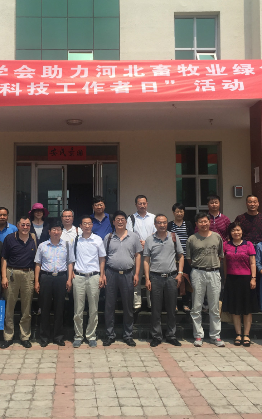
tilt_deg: +2.9
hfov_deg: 30.2
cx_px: 78
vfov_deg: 47.2
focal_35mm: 42
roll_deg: -1.4
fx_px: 480
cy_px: 205
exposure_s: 1/2326
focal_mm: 4.15
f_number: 2.2
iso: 32
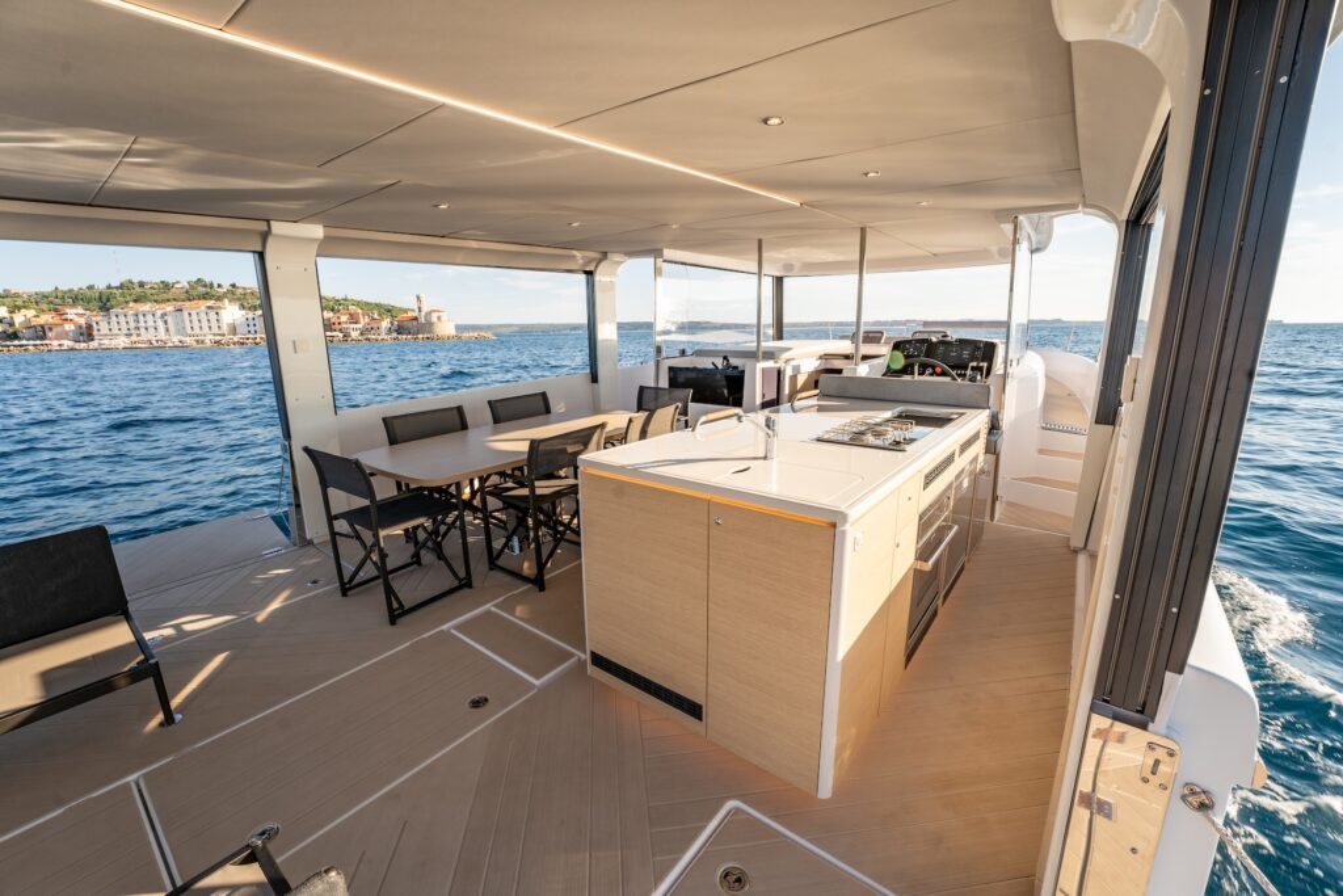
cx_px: 672
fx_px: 522
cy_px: 448
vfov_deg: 81.2
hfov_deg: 104.2
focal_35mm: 14
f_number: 9
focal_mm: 14
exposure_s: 1/125
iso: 100
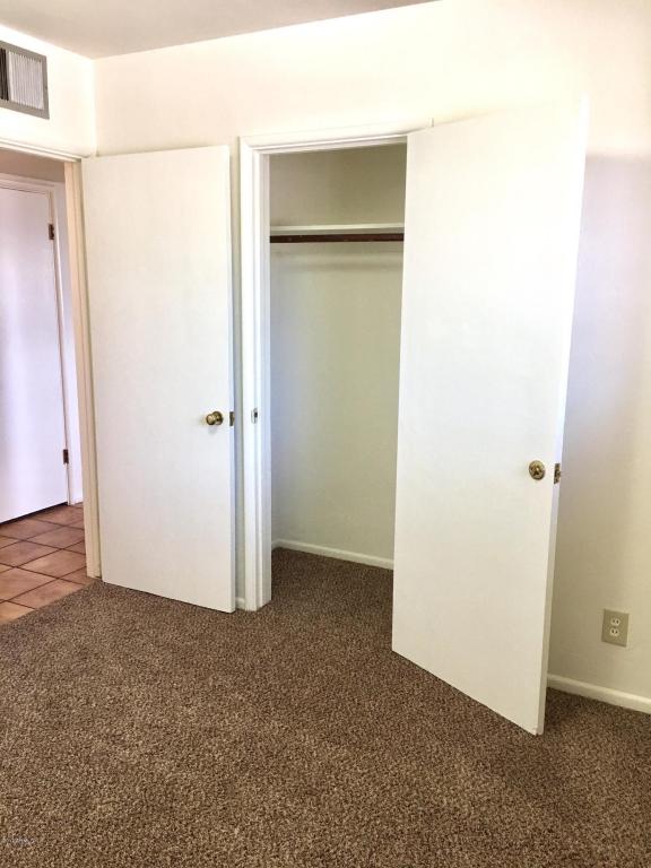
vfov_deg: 61.7
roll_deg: -0.3
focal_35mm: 29
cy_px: 434
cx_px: 326
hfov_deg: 48.2
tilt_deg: -9.5
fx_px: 727
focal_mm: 4.15
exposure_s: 1/30
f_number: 2.2
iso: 40
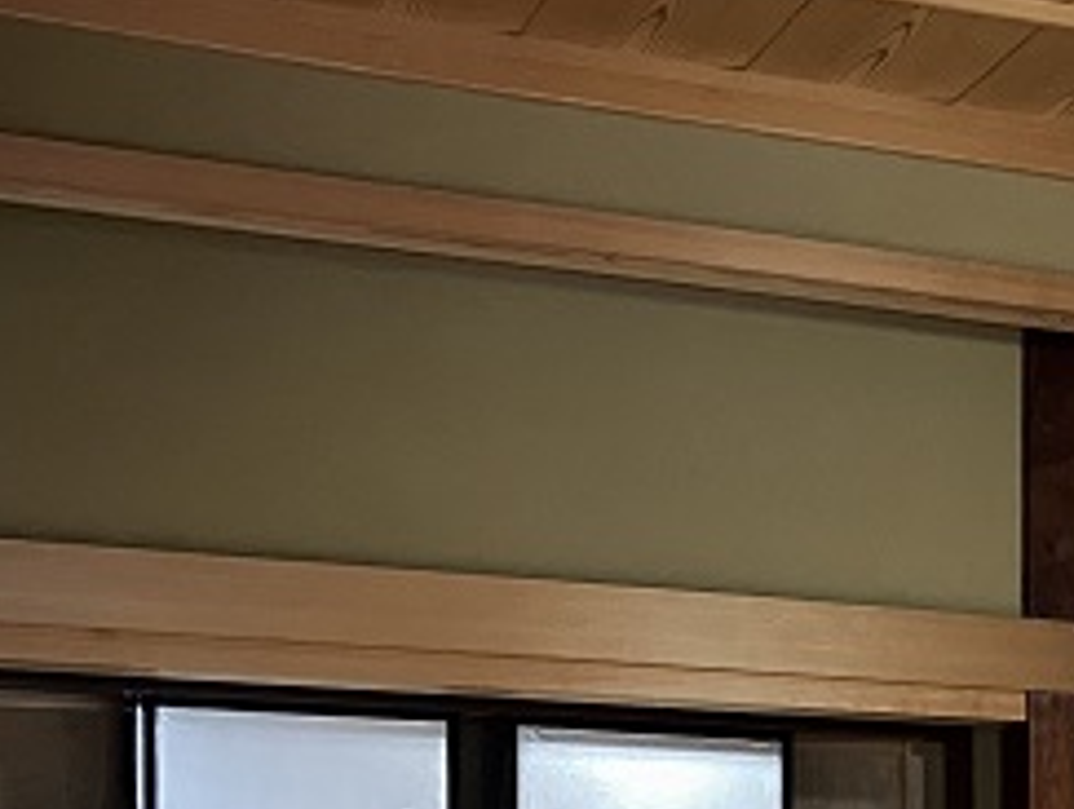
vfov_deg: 15.3
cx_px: 1361
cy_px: 1074
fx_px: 2859
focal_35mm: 92
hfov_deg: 19.7
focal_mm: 3.99
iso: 800
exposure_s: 1/15
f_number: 1.8
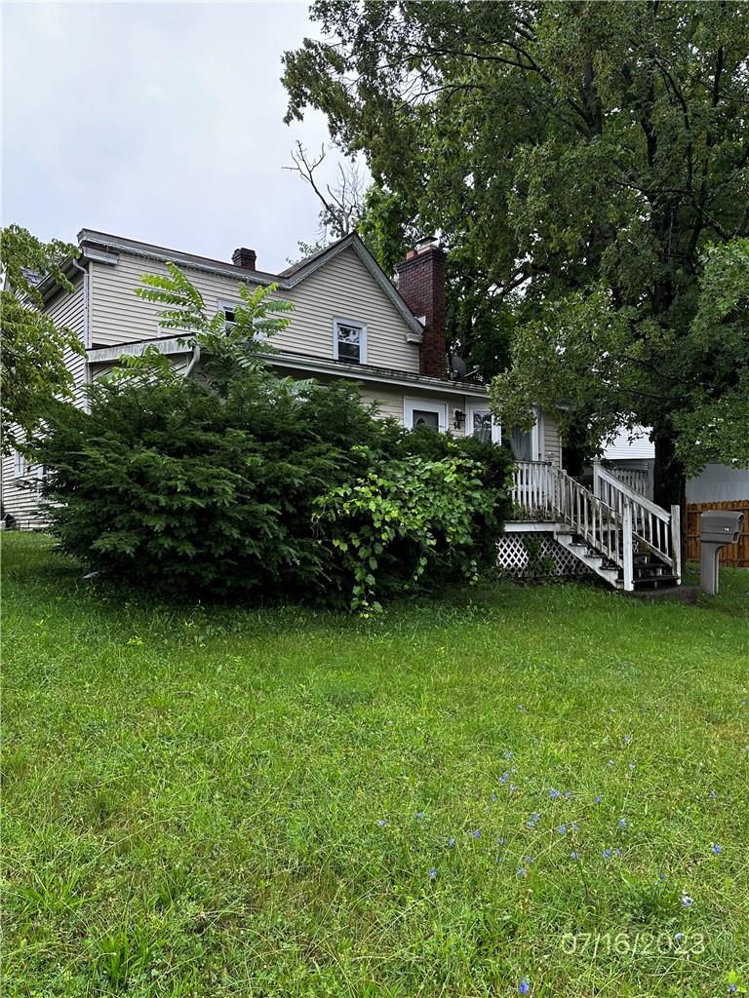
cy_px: 499
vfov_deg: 71.6
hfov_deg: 56.8
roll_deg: +1.0
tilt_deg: +1.4
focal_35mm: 24
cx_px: 374
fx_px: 692
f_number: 1.78
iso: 80
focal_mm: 6.86
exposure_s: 1/347
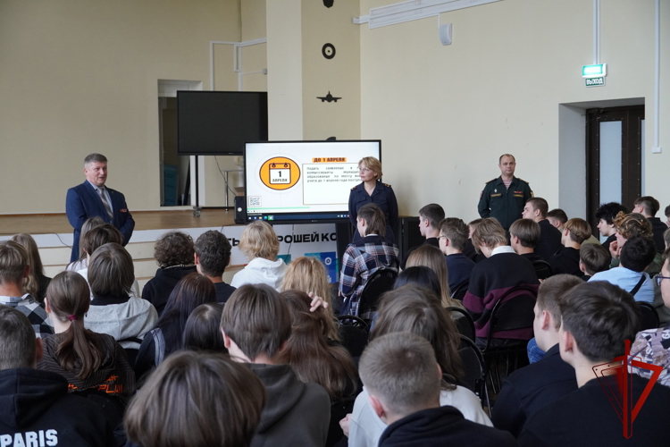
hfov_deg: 33.4
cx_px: 335
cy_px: 224
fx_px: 1117
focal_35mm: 60
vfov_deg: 22.6
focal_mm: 40
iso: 1600
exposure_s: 1/160
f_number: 4.5
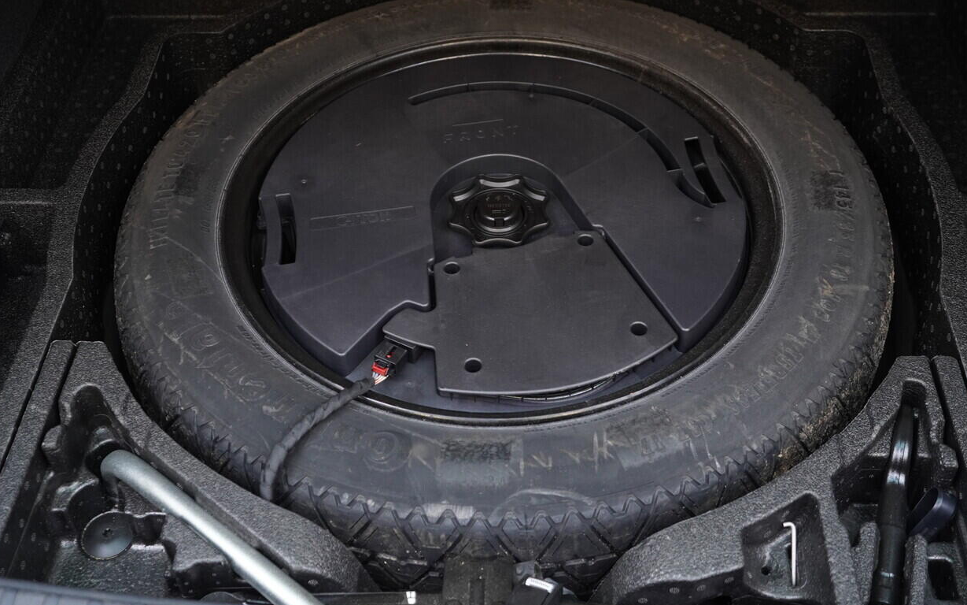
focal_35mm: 43
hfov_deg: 46.2
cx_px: 459
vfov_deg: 29.8
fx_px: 1133
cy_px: 277
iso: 640
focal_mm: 24
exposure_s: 1/40
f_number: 2.8
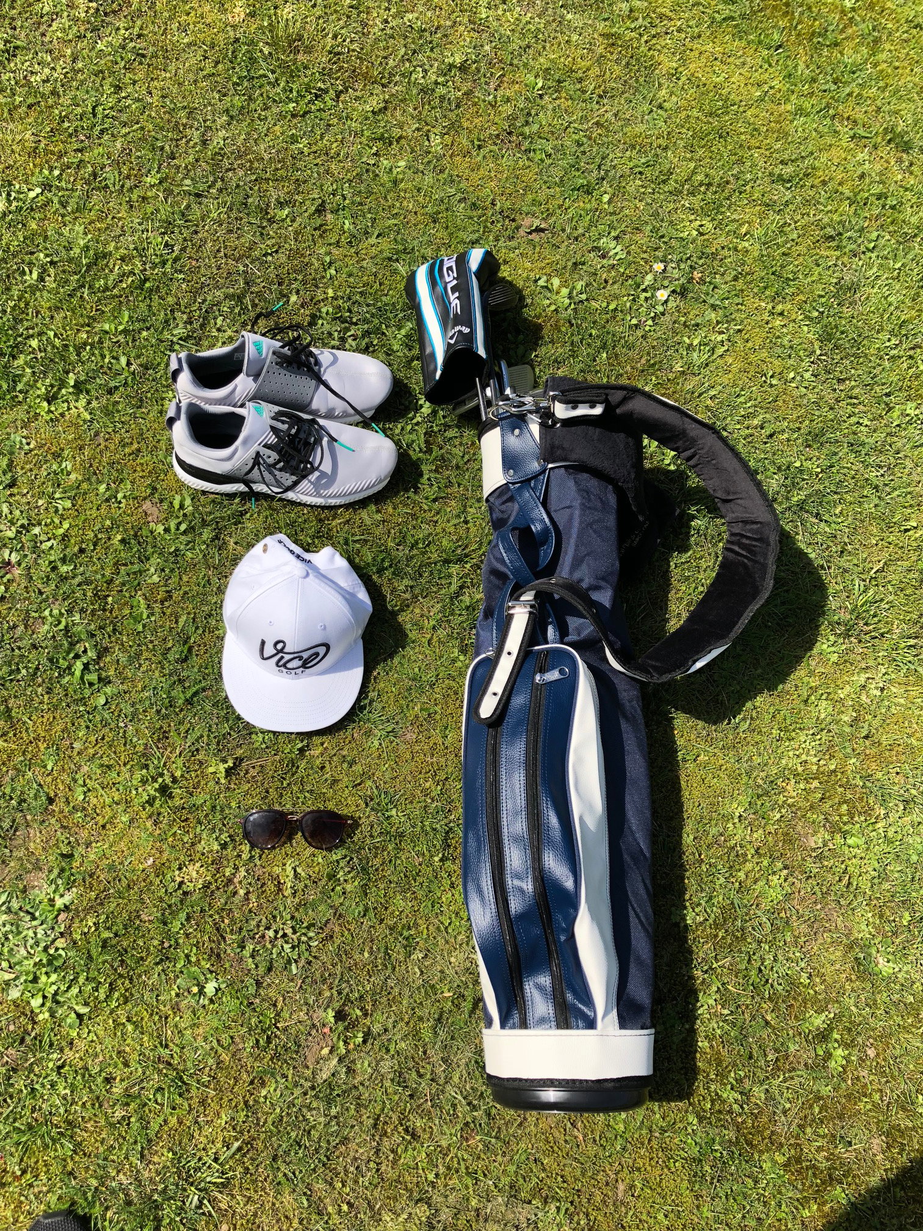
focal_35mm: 28
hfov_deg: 49.7
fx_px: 995
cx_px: 462
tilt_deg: -68.9
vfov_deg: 63.4
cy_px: 616
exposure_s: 1/1297
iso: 20
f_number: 1.8
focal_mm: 3.99
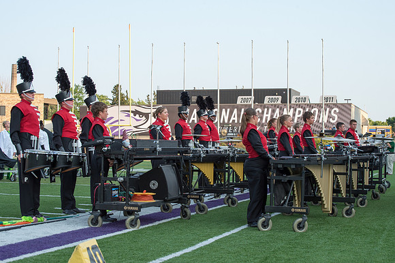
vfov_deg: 18.9
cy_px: 132
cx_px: 194
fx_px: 789
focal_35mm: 72
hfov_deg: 28.1
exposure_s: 1/320
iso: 640
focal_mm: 70
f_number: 9
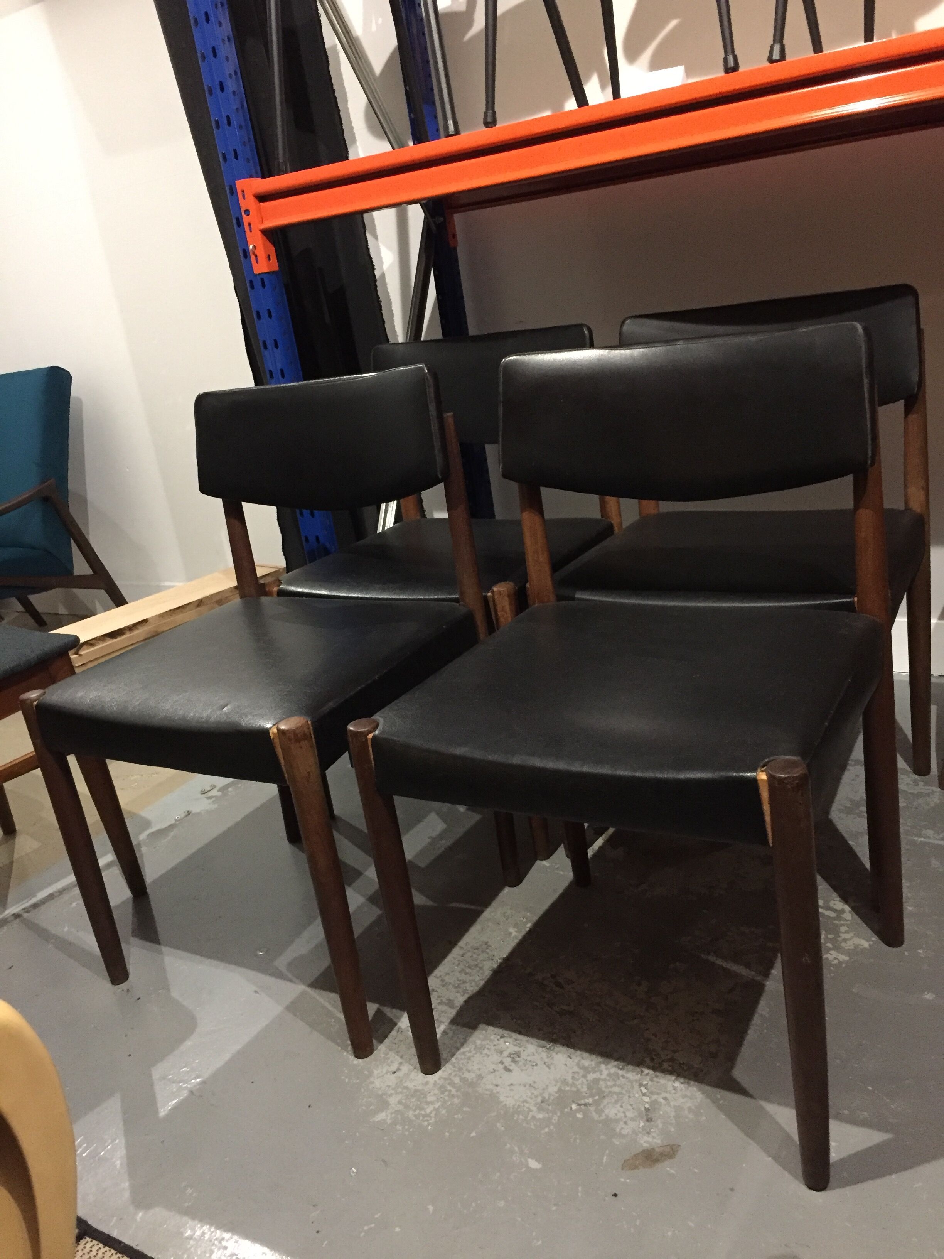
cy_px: 630
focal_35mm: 29
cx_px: 472
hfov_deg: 48.2
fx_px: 1054
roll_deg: +10.3
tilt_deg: -19.1
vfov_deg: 61.7
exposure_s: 1/17
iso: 400
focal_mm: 4.15
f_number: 2.2
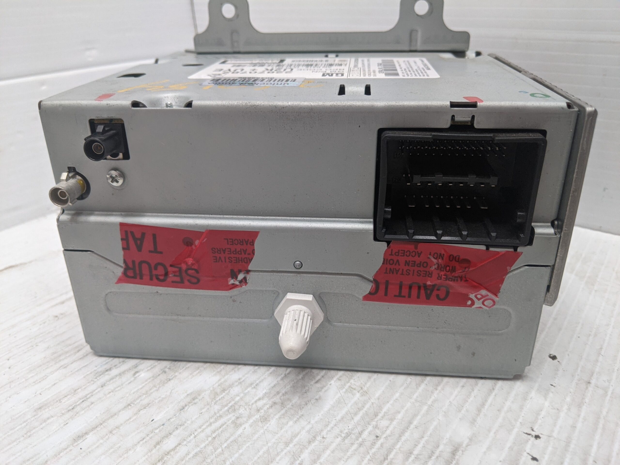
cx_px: 310
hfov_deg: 65.3
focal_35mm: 27
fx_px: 484
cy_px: 232
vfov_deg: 51.4
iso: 145
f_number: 1.8
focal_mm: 4.44
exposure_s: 1/125
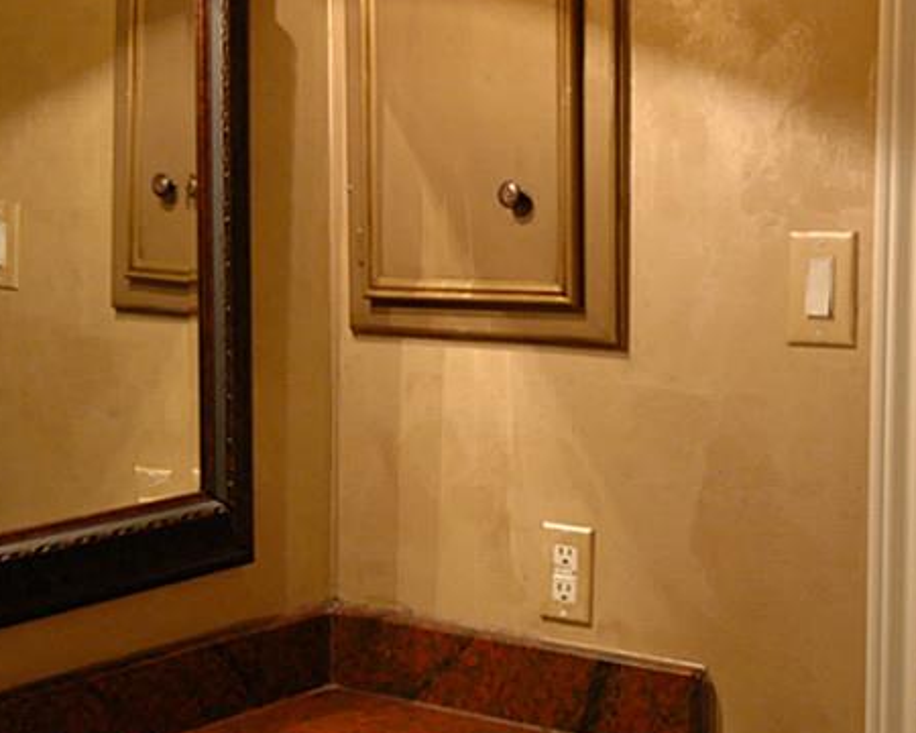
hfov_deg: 29.5
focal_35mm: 64
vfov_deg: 23.8
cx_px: 572
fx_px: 1735
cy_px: 348
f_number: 5.6
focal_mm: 20
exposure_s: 1/20
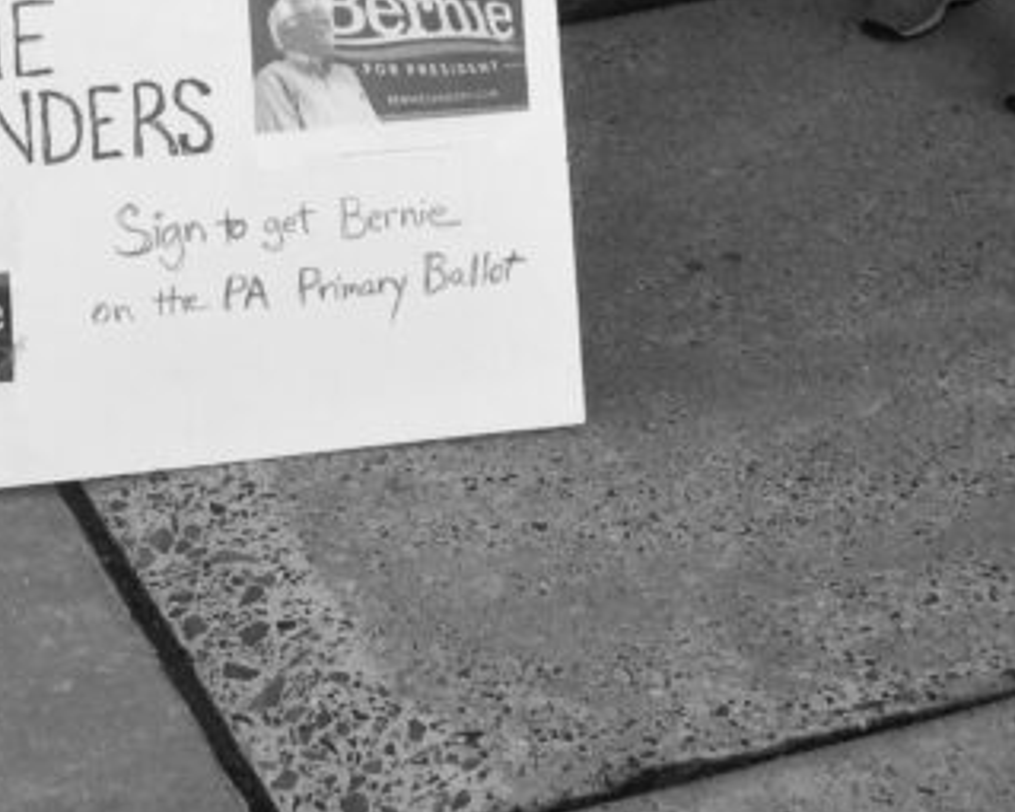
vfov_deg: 15.6
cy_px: -395
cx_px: 309
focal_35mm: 91
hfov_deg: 20.9
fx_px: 2733
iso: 32
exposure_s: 1/707
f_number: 2.2
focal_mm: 4.15
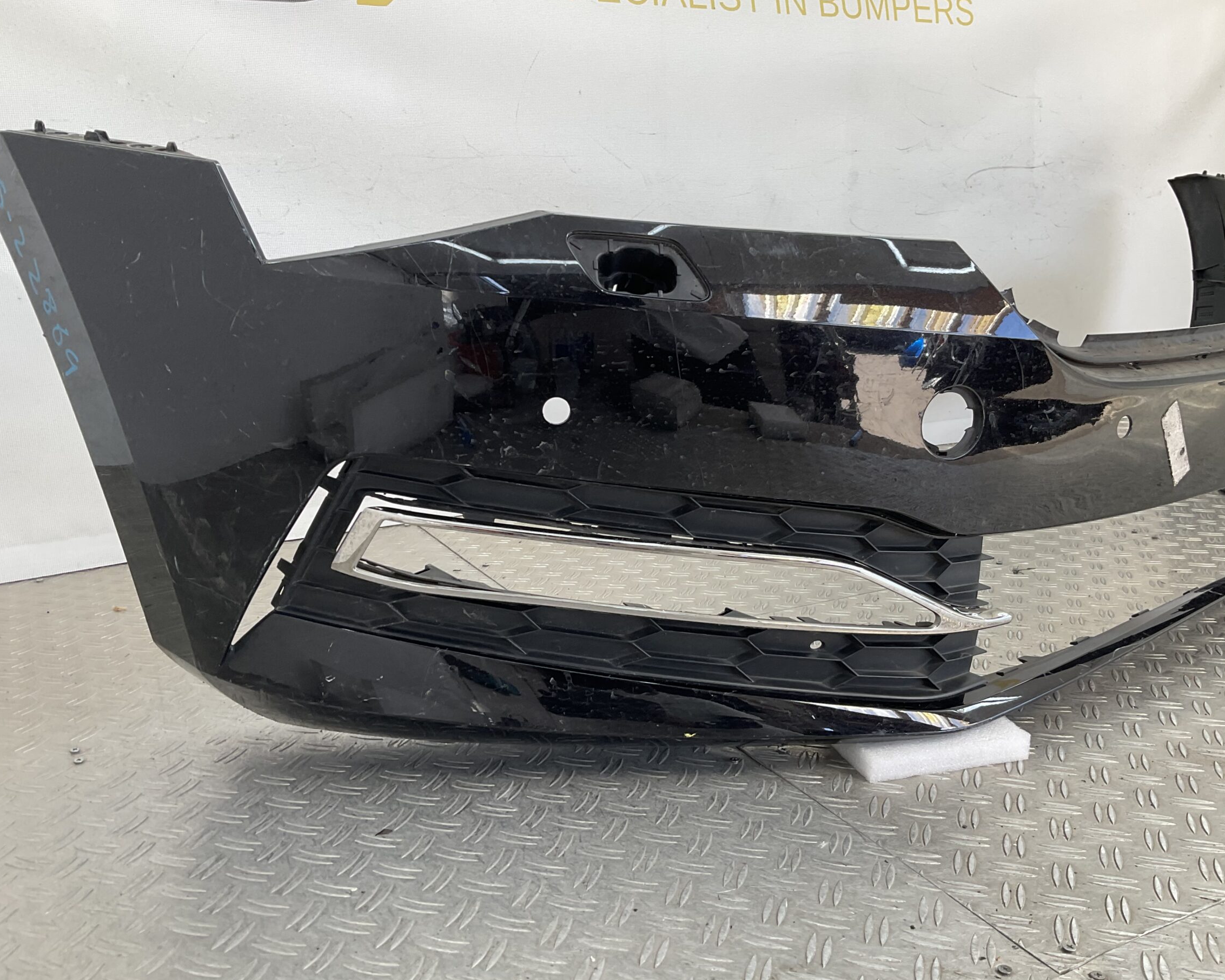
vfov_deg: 45.8
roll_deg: -1.2
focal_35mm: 32
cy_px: 509
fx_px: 1160
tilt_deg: -15.9
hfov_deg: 55.6
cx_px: 634
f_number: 1.8
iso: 20
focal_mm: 3
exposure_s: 1/120
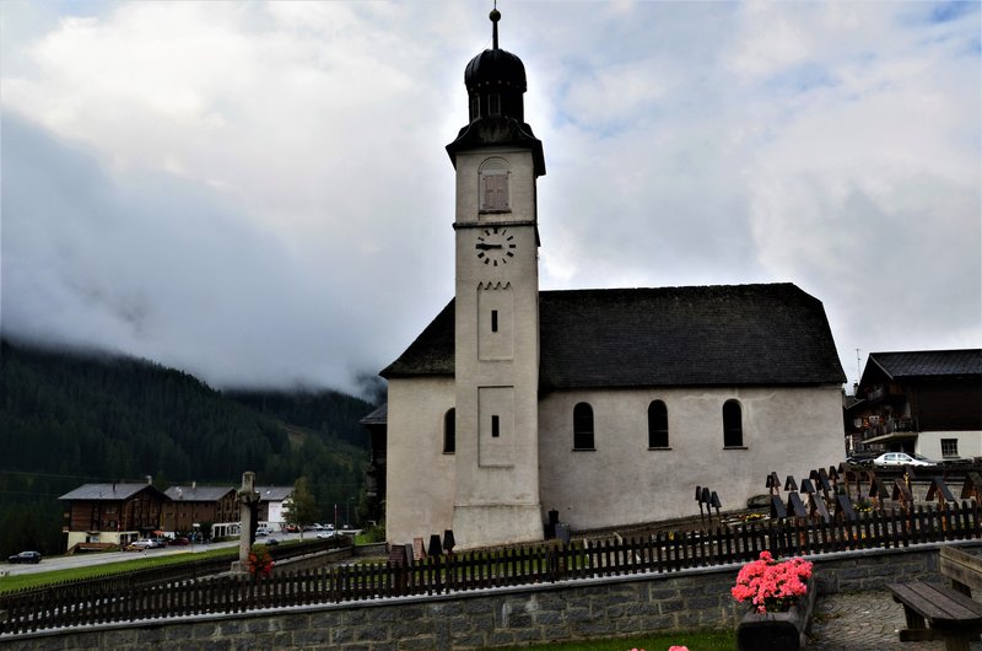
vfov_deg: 41.5
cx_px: 491
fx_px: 858
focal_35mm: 32
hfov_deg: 59.6
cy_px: 326
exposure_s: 1/125
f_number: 9
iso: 320
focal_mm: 21
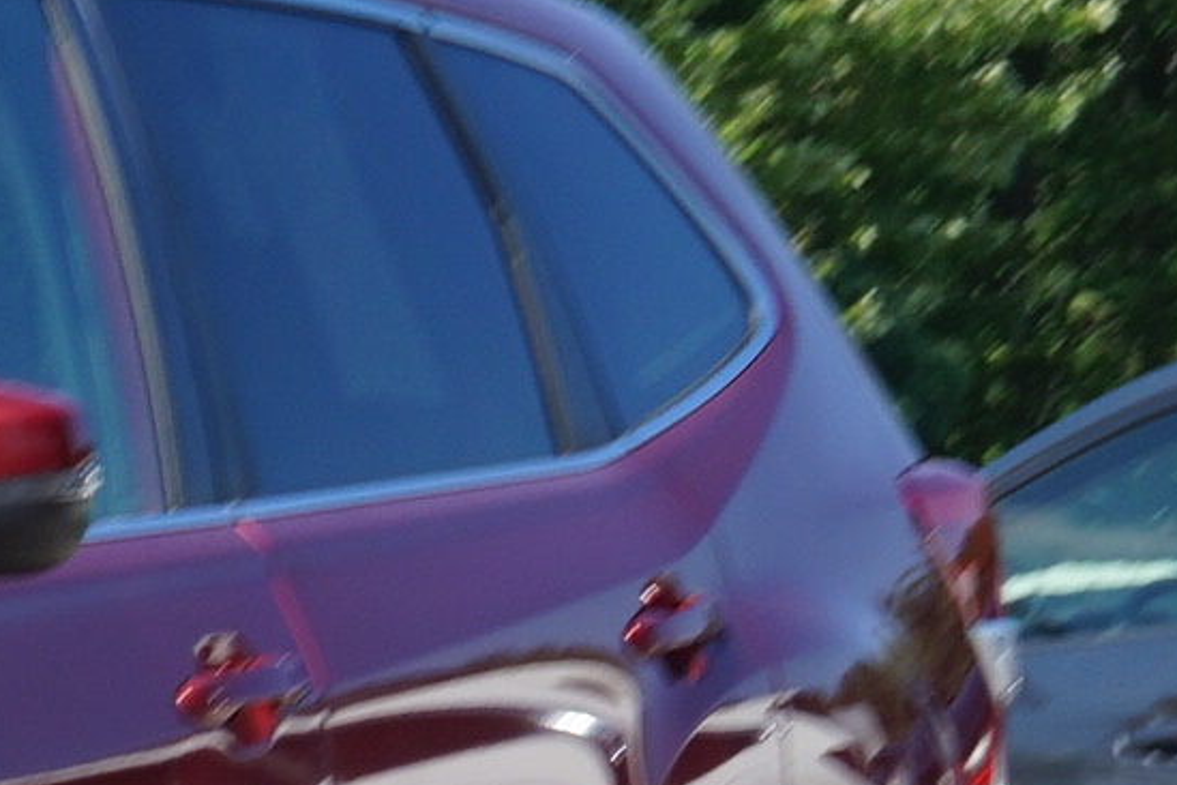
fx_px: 9284
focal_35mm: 284
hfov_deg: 7.0
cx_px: -1196
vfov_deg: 4.8
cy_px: 903
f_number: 11
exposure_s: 1/80
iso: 100
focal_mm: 38
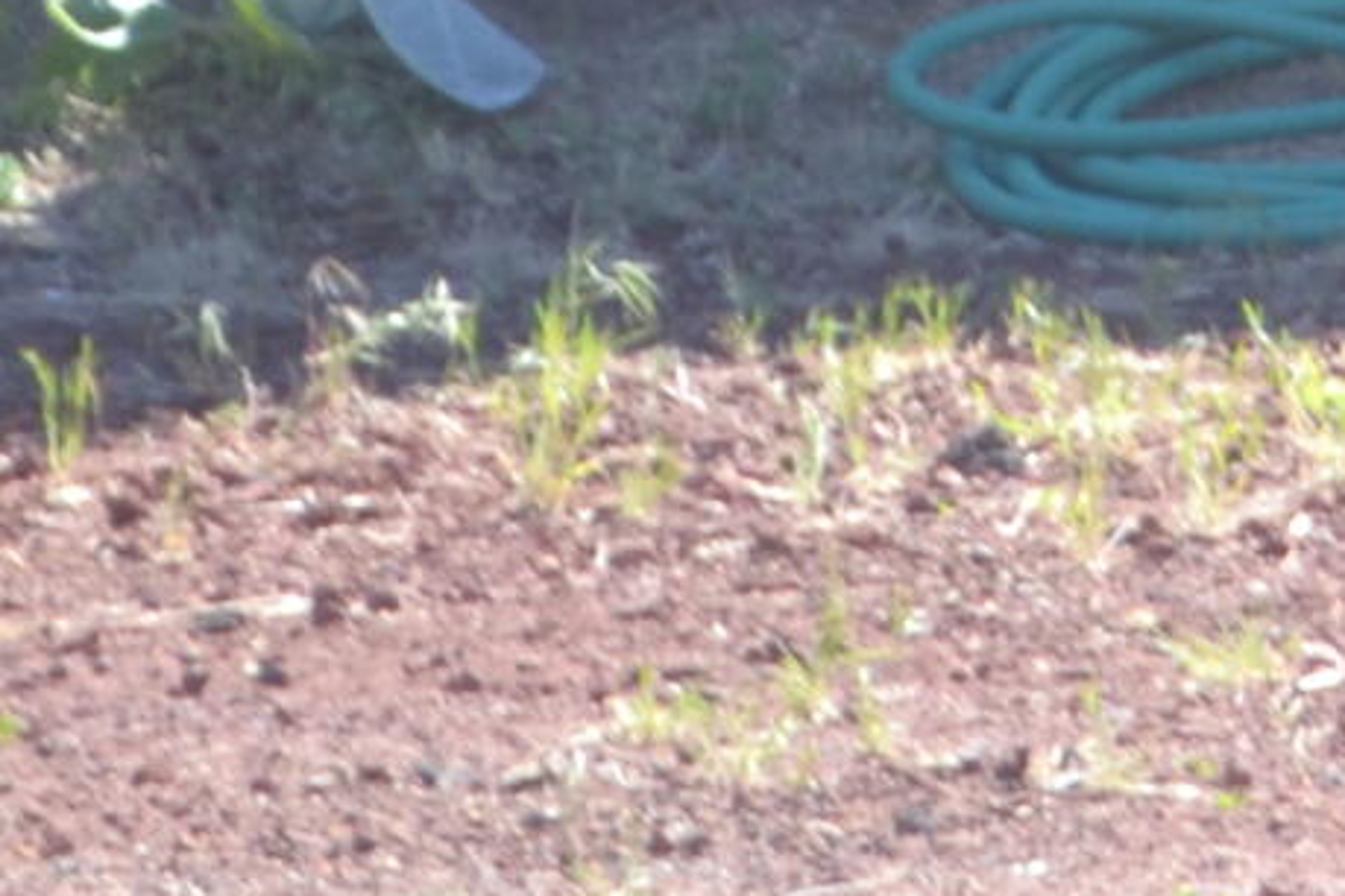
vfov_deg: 2.9
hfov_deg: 4.3
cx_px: 2801
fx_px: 17596
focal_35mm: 471
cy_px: -1651
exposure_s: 1/80
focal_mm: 48
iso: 100
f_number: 5.6
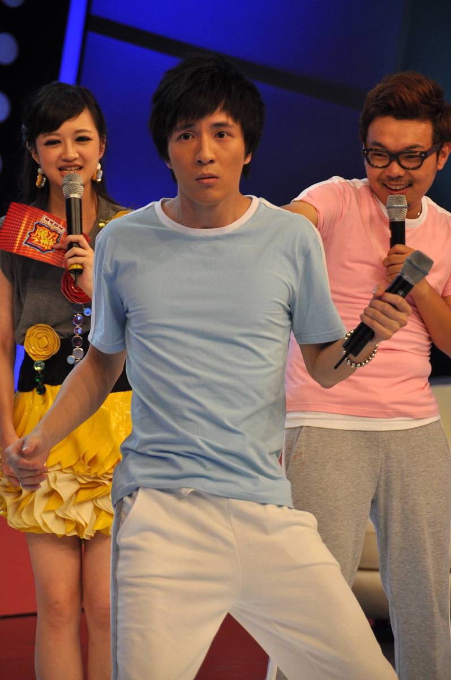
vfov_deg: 8.9
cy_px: 340
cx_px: 226
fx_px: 4380
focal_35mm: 232
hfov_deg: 5.9
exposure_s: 1/160
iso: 640
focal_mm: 155
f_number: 6.3
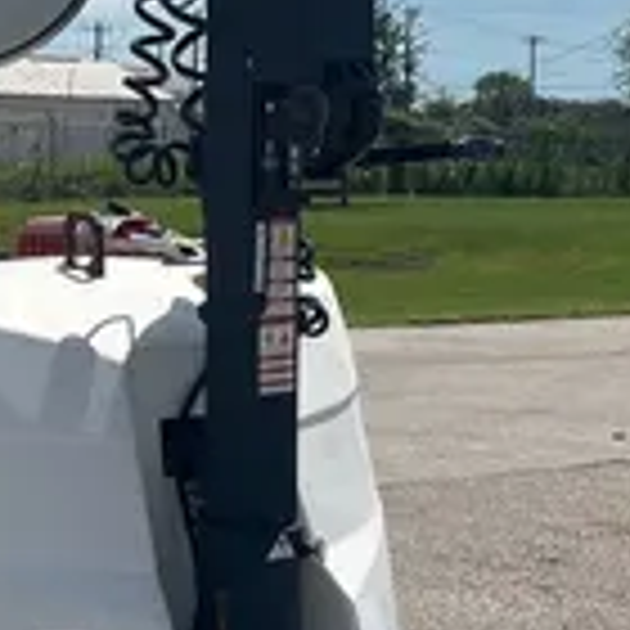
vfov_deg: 14.5
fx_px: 2471
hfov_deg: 14.5
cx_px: 292
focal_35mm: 120
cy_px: 488
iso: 50
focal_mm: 5.1
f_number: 1.6
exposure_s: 1/8403
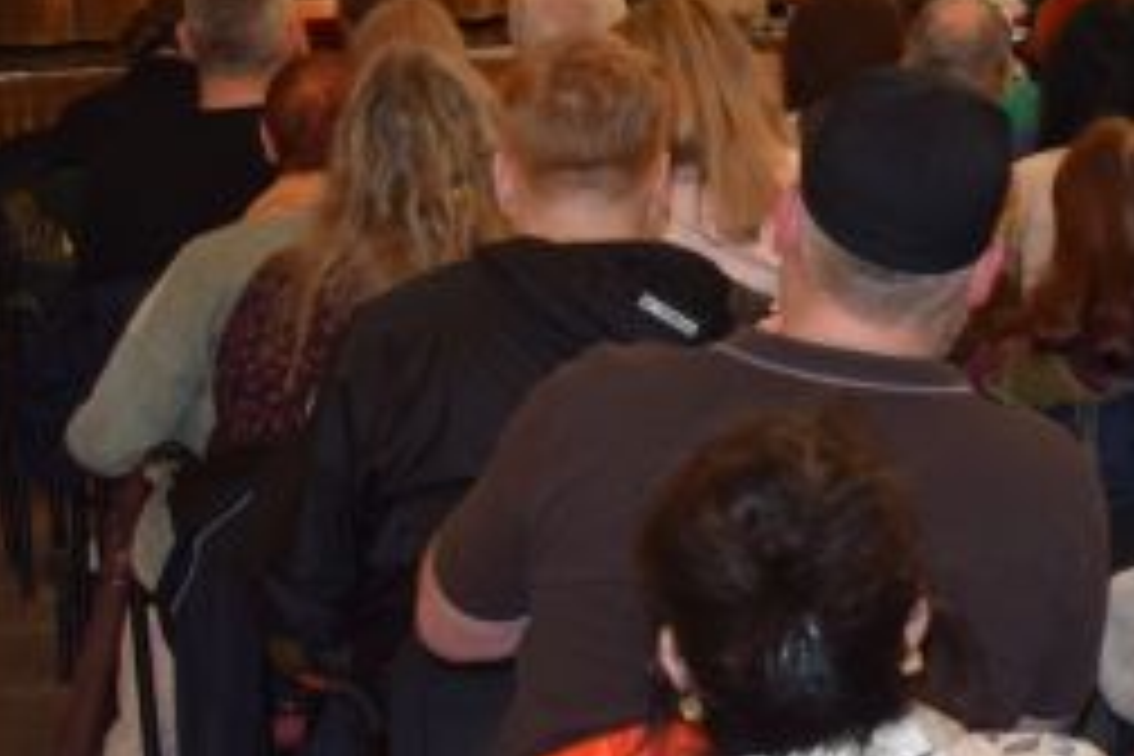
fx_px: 4221
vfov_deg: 10.1
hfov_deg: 14.2
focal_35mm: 134
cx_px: 1760
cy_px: -74
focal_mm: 22
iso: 800
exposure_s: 1/60
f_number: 4
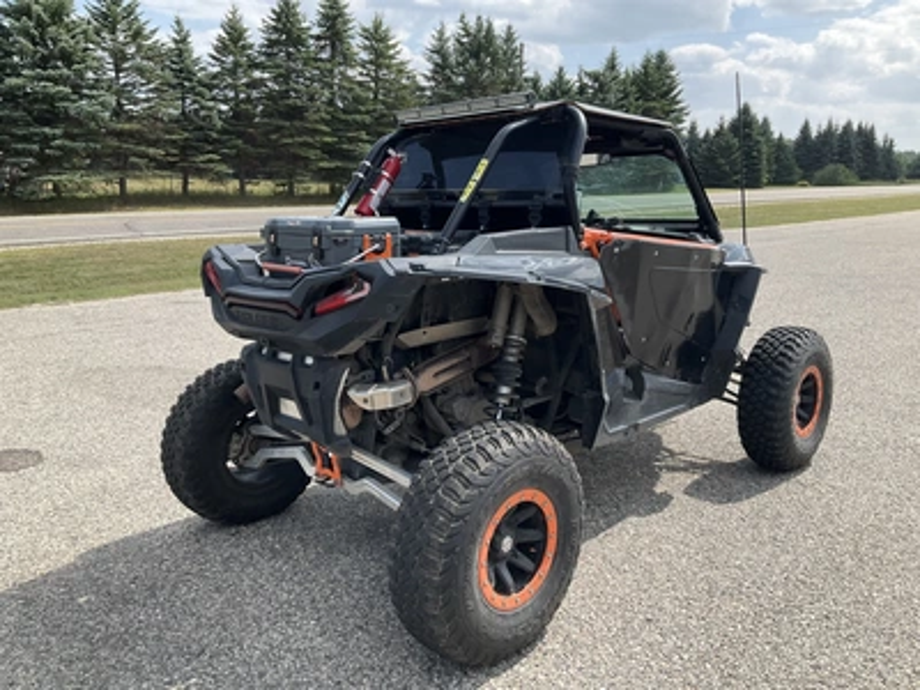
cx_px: 460
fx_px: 771
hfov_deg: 61.7
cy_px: 345
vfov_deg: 48.2
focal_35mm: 29
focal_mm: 3
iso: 25
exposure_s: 1/962
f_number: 1.8
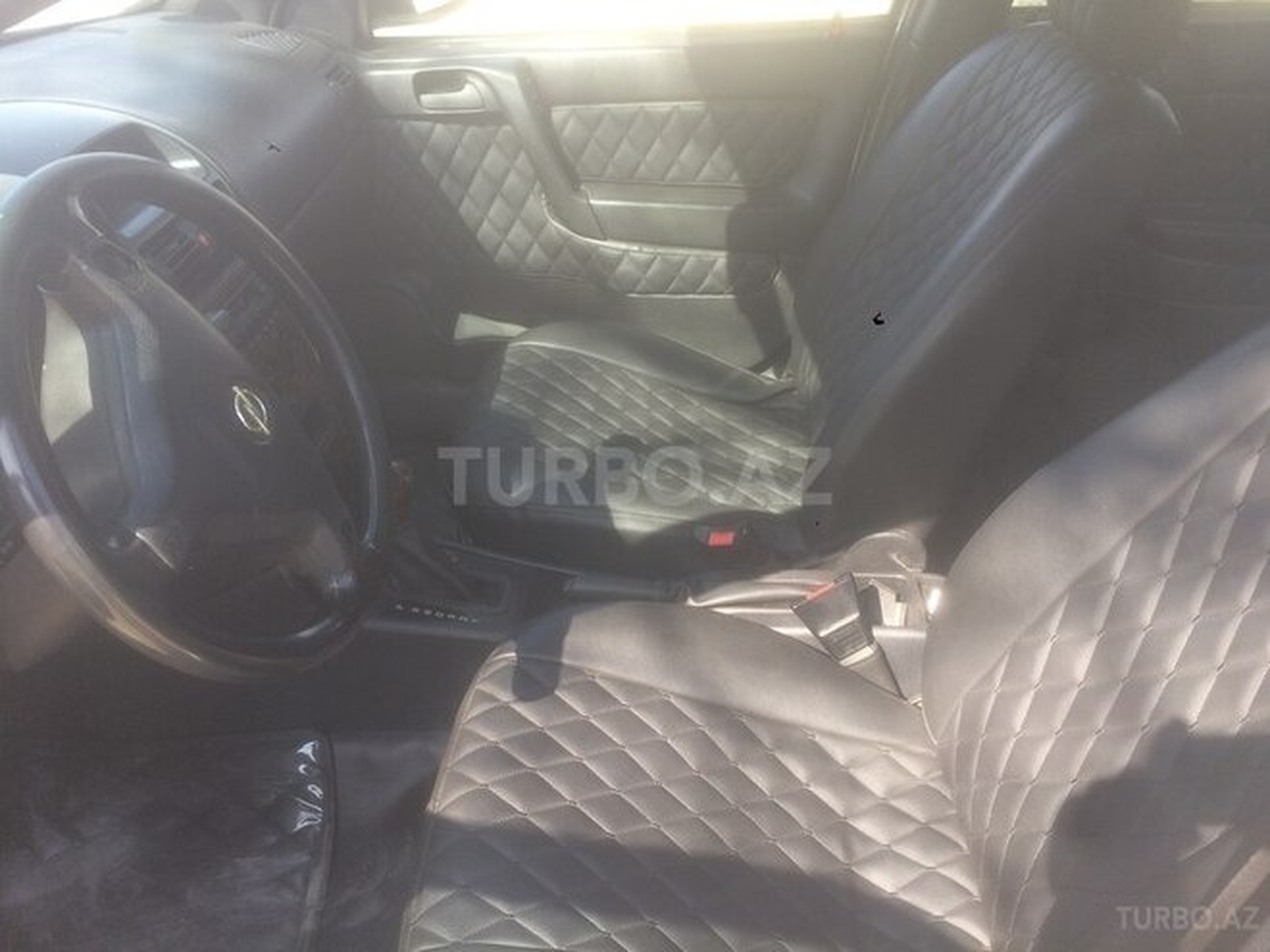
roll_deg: -1.0
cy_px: 476
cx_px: 635
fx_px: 1064
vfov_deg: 48.2
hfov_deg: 61.7
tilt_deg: -35.1
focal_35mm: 29
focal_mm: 4.15
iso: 32
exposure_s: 1/128
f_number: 2.2
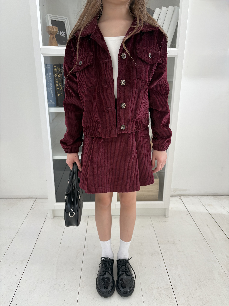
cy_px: 153
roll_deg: -0.5
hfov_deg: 53.1
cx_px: 114
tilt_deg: -17.7
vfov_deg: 67.3
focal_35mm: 26
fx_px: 229
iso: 64
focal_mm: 5.96
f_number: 1.6
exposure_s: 1/121
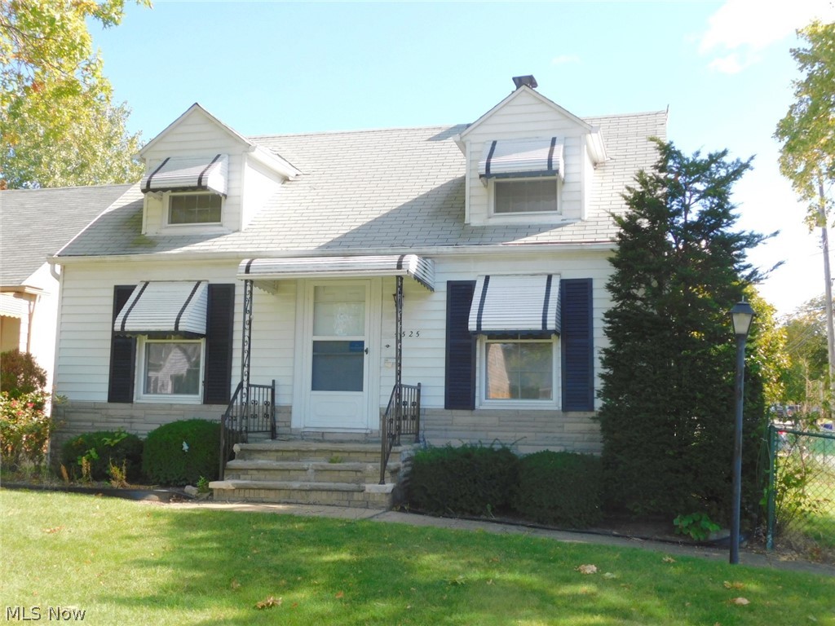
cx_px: 418
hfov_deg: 46.8
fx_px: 965
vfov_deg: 36.0
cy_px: 313
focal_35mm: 40
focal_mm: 7.1
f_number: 3.6
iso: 125
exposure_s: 1/320
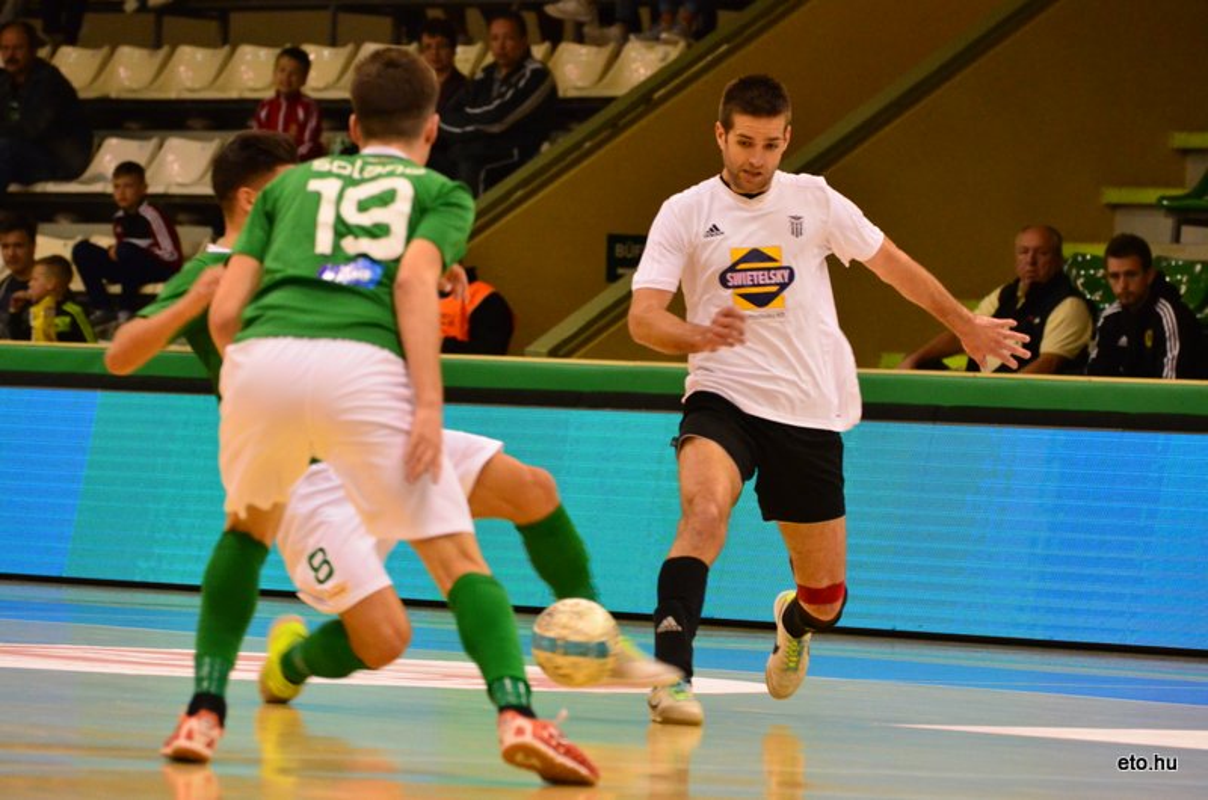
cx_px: 604
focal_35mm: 278
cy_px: 400
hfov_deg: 7.4
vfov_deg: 4.9
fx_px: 9293
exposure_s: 1/320
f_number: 5
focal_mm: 185
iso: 4000
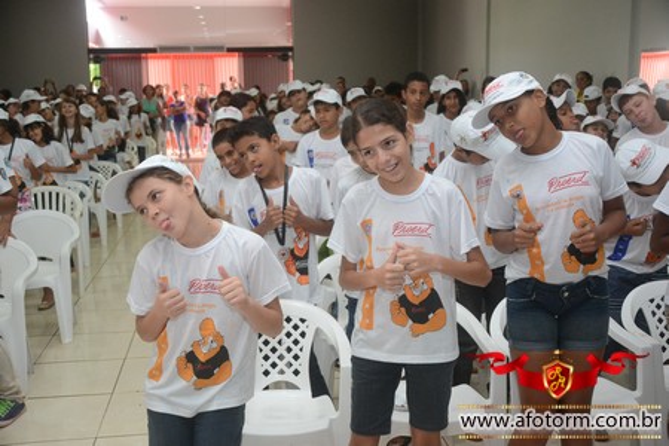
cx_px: 334
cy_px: 223
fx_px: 725
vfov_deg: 34.2
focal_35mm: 39
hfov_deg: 49.6
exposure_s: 1/125
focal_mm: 26
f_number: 3.8
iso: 1600
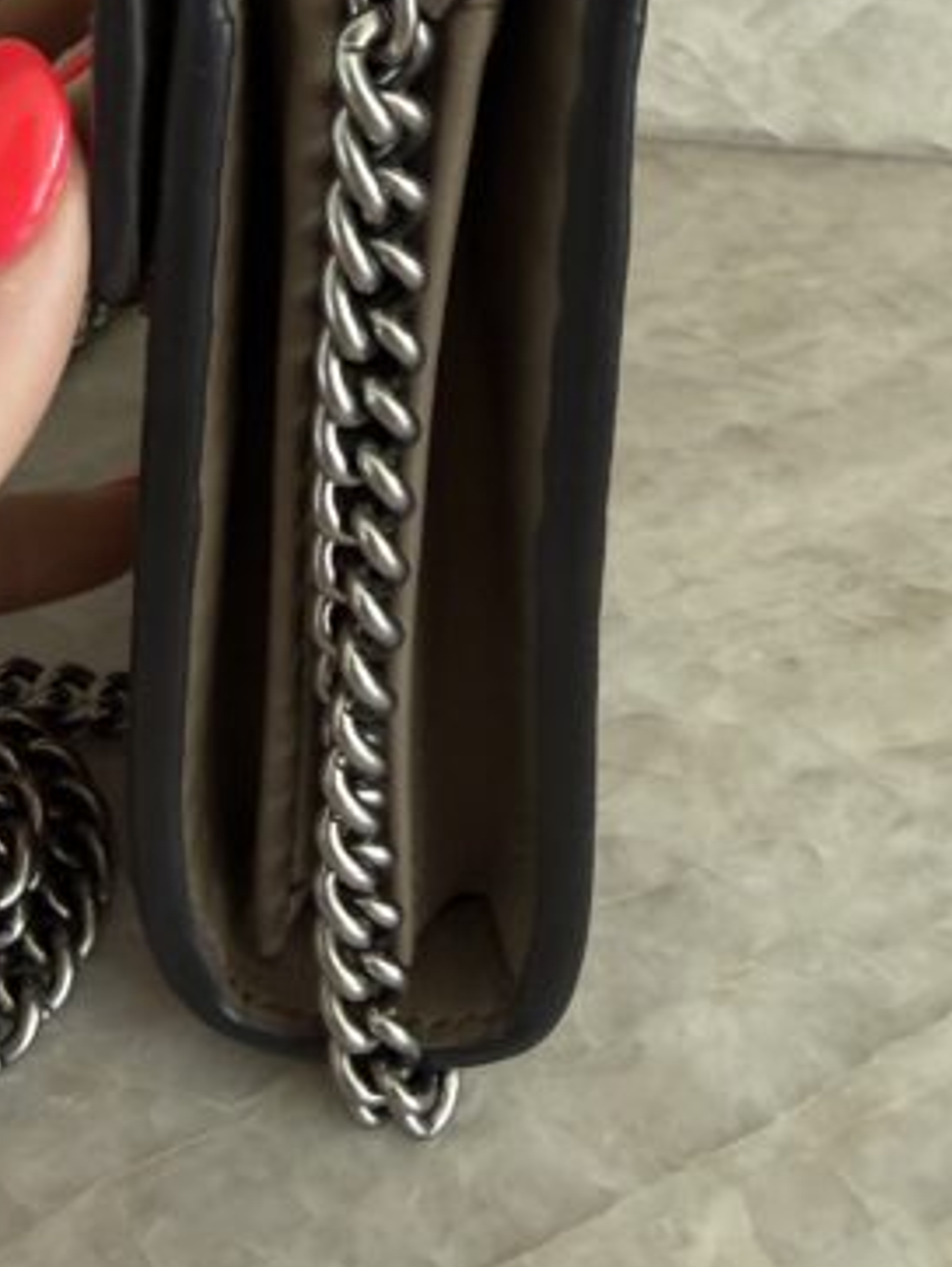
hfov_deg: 27.5
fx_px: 1941
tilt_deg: -27.7
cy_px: 224
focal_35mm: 53
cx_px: 444
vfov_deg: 34.8
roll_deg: -5.3
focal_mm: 2.22
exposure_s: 1/60
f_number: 2.2
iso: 200
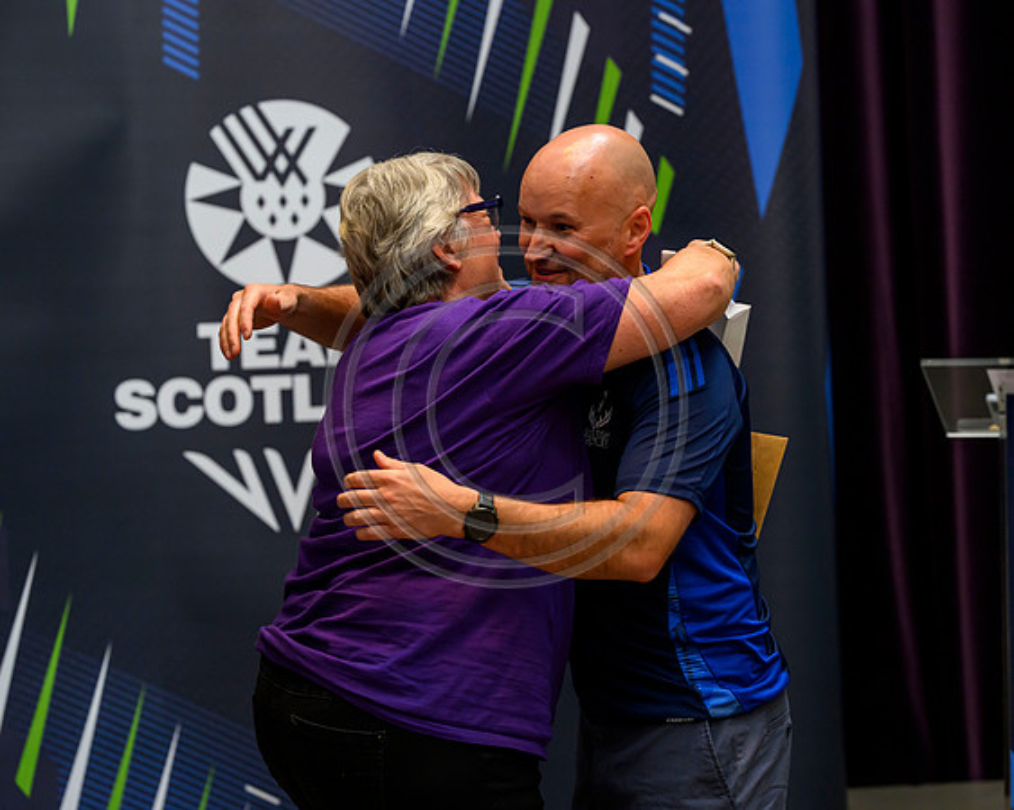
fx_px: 2451
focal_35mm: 82
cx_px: 559
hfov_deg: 23.4
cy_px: 390
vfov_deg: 18.8
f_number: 3.5
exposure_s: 1/400
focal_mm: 70
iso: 4000
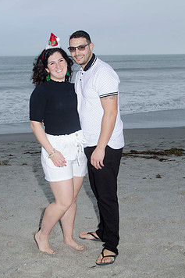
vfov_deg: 37.5
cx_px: 74
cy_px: 130
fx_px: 409
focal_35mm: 53
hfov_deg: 25.4
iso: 100
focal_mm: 28
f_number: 5.6
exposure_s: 1/80
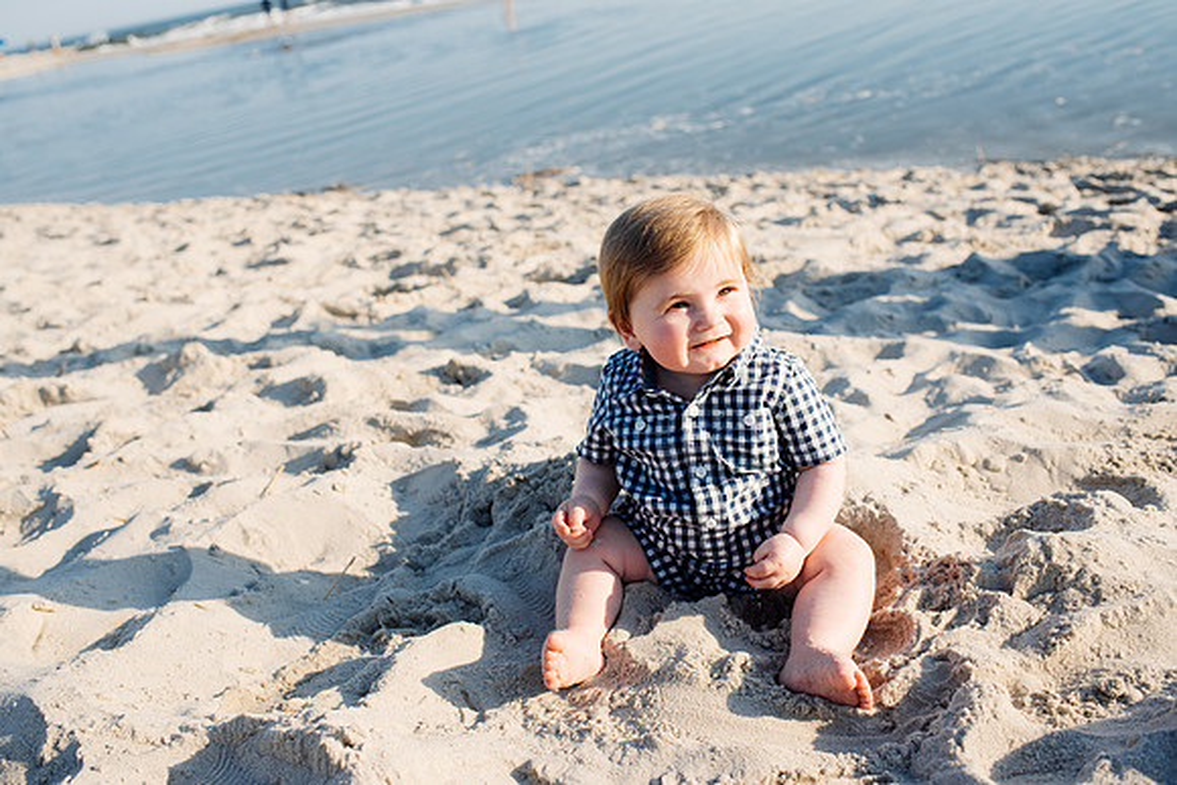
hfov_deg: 54.4
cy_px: 392
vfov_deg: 37.9
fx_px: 1145
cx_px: 588
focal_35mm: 35
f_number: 4.5
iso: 160
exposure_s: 1/1250
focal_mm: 35
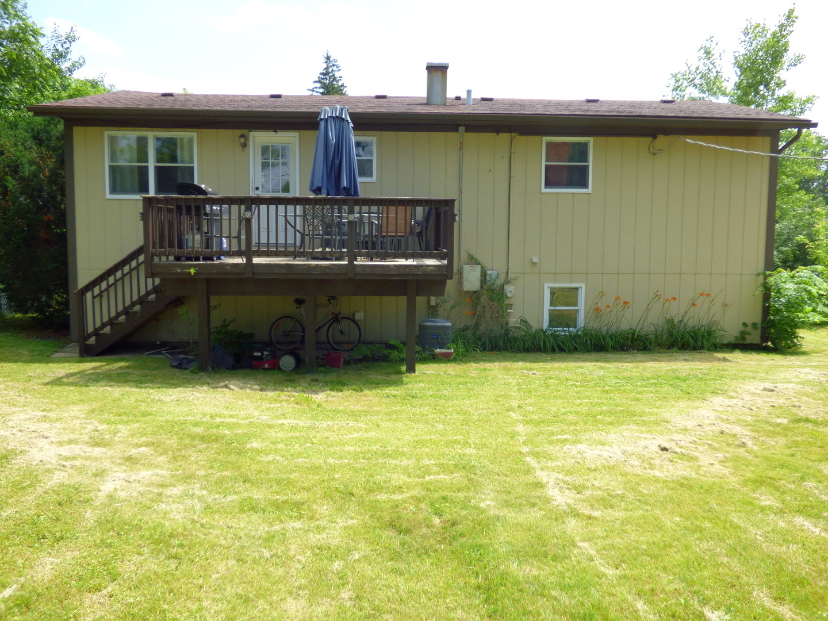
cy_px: 310
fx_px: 718
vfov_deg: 46.8
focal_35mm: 30
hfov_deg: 60.0
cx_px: 414
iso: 100
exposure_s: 1/400
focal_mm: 5.29
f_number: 3.3
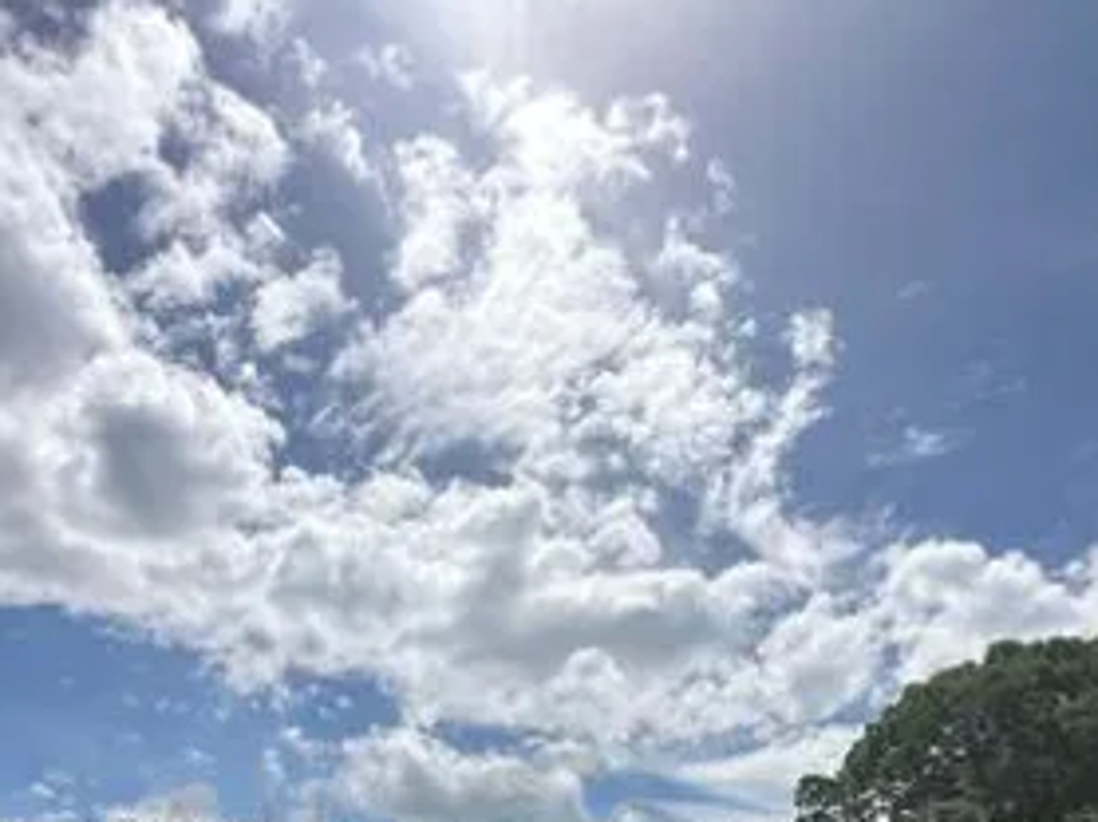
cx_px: 508
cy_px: 842
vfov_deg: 38.6
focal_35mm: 32
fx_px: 1014
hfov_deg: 56.8
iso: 50
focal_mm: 2.22
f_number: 2.2
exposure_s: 1/7813
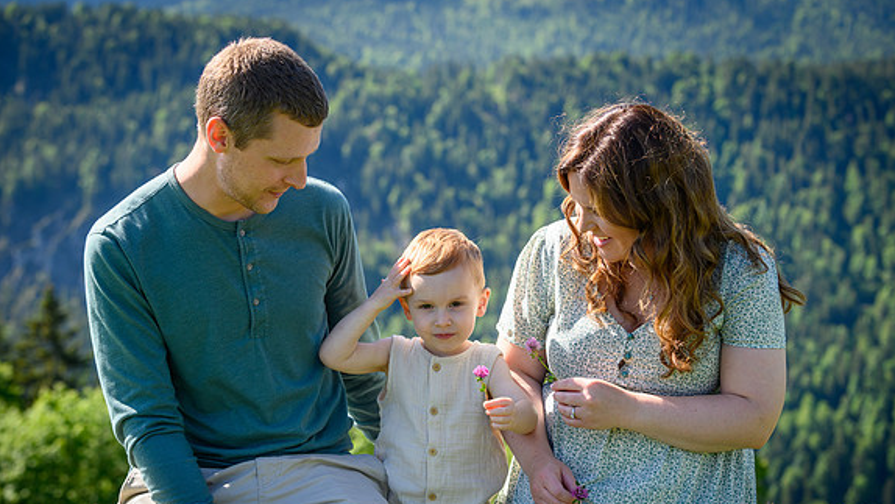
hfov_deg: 28.6
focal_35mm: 74
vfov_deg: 16.3
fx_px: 1756
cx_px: 451
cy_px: 290
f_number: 5
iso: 100
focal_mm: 70
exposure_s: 1/320
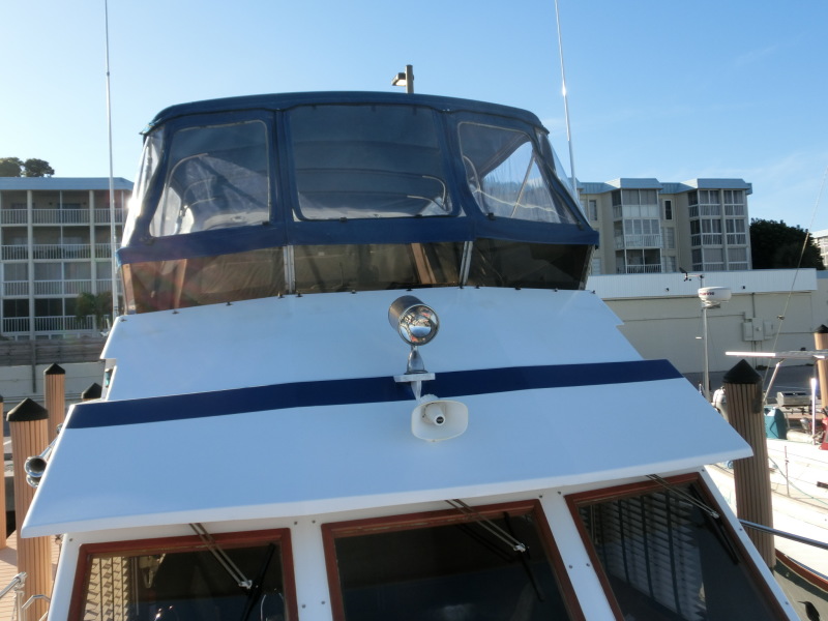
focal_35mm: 30
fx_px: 718
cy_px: 310
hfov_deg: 60.0
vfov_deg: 46.8
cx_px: 414
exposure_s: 1/640
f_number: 3.5
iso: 80
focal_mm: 5.36
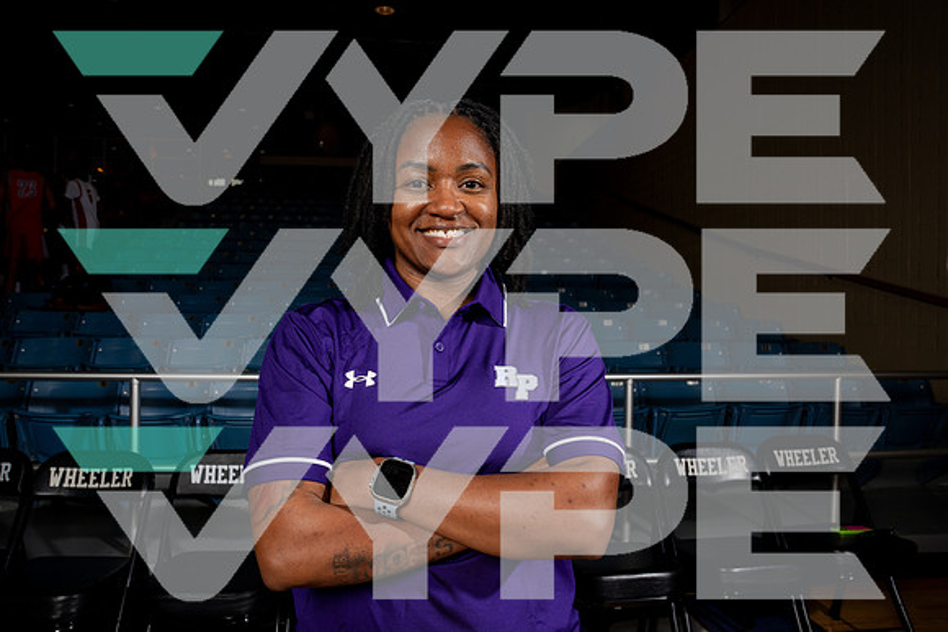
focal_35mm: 24
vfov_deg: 53.2
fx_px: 632
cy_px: 316
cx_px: 474
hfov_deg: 73.7
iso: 250
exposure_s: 1/125
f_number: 7.1
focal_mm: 24
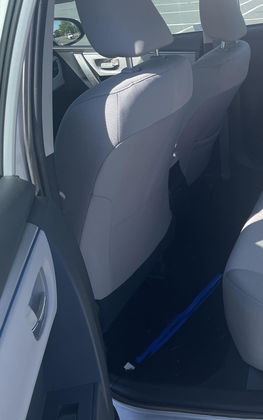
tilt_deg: -27.8
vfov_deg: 46.2
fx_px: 493
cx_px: 278
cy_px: 206
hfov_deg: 27.7
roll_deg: +5.3
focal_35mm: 43
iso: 32
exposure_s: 1/1595
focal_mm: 4.2
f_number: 1.6
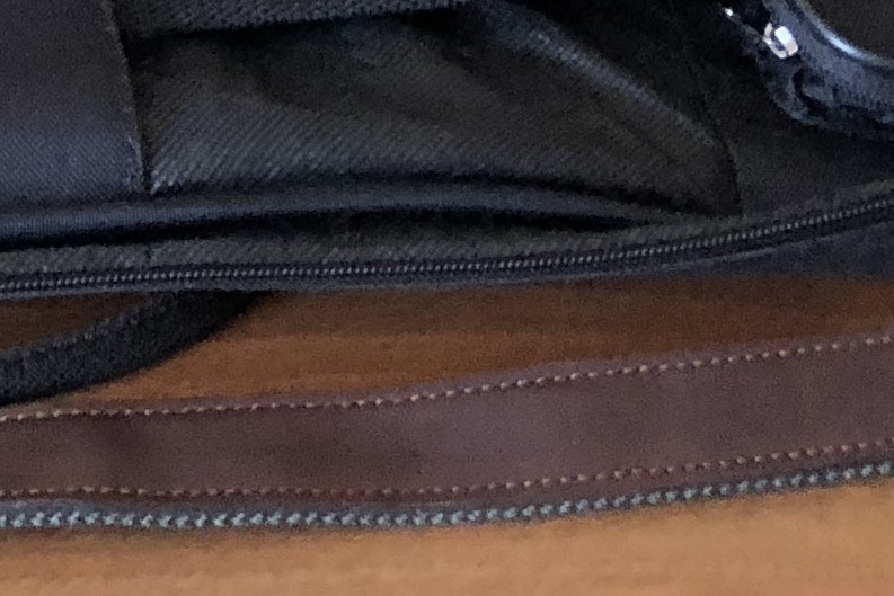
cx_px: -392
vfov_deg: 8.4
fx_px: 3676
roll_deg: -0.7
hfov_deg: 13.2
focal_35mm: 148
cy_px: -892
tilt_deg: -31.3
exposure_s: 1/30
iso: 32
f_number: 1.8
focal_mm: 3.99
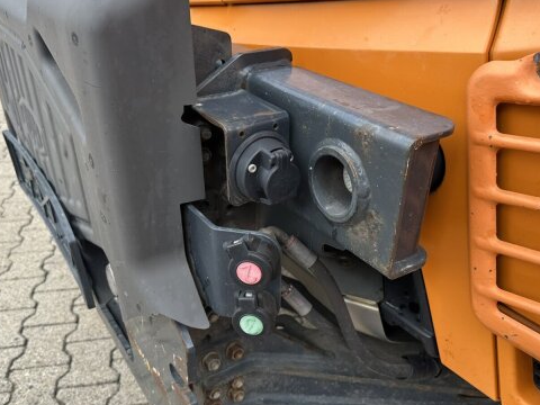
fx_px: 499
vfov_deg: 44.0
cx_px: 272
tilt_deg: -26.1
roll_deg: -0.2
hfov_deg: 56.8
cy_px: 232
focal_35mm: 32
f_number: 1.78
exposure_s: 1/857
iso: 80
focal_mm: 6.86
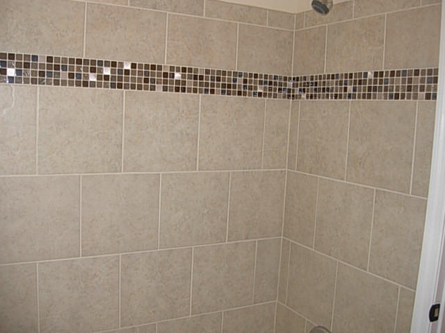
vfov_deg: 39.7
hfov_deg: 51.4
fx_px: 463
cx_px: 222
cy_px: 166
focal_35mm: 36
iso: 50
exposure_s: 1/45.2
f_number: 2.7
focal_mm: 7.5
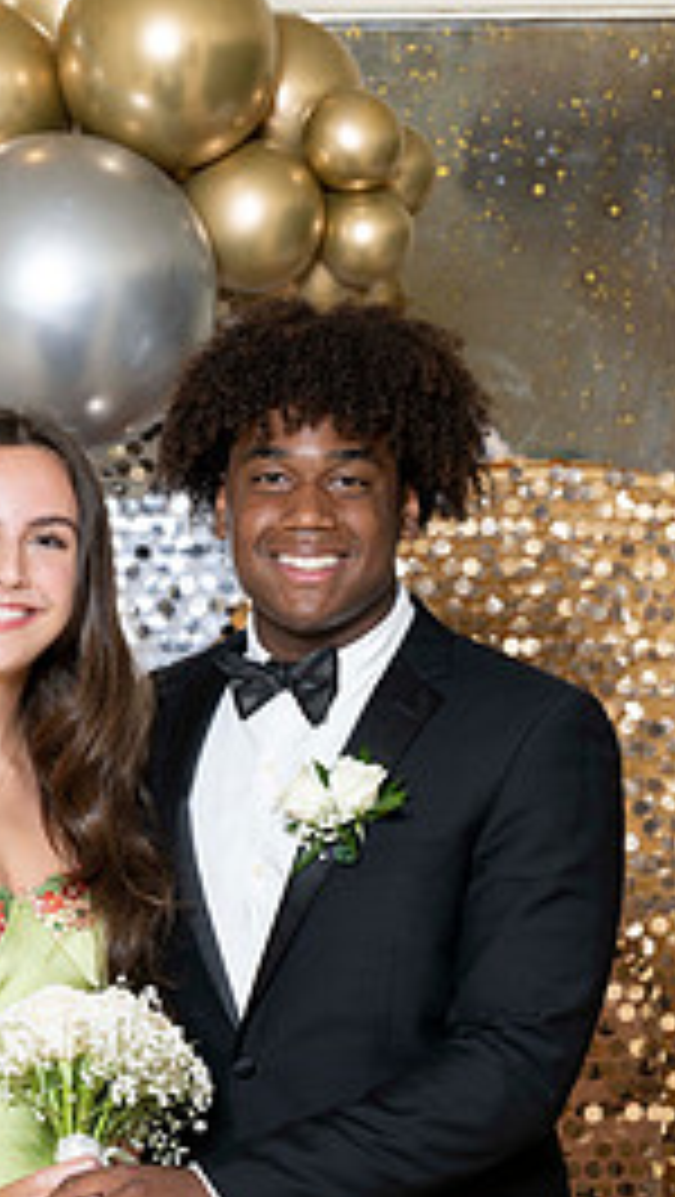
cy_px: 976
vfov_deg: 11.0
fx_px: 6193
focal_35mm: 195
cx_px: 135
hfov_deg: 6.2
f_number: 5.6
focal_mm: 110
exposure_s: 1/200
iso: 250
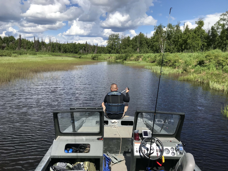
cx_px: 114
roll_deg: -0.4
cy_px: 86
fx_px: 184
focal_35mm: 28
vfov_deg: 49.7
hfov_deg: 63.4
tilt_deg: -8.4
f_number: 1.8
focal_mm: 3.99
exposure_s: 1/2740
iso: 20
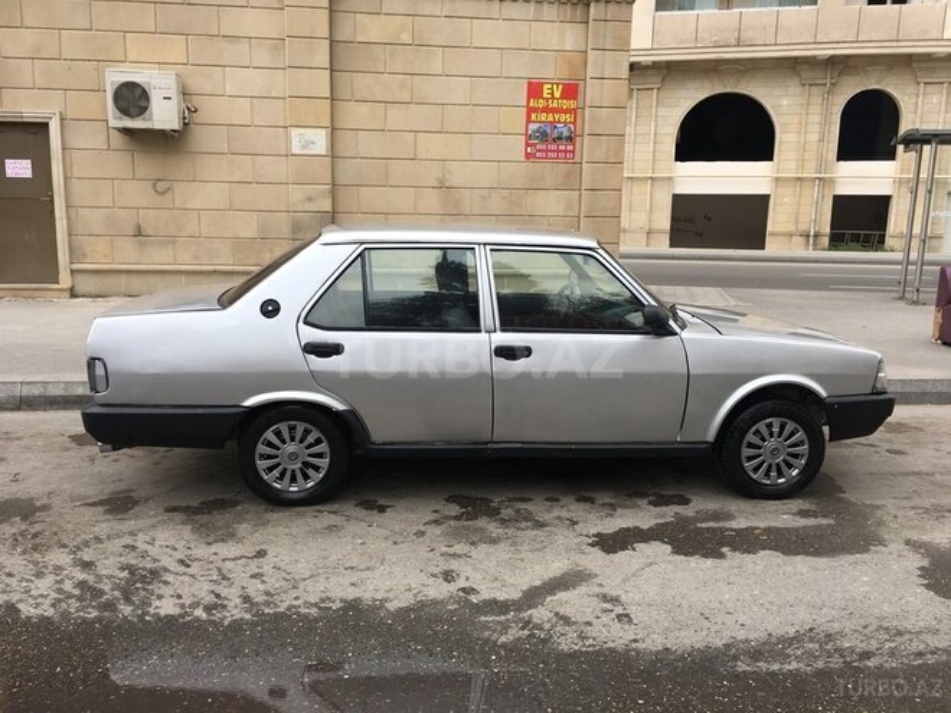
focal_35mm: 29
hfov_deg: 61.7
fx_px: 797
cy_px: 356
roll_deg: -2.4
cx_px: 476
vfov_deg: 48.2
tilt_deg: -9.4
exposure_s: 1/481
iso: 25
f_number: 2.2
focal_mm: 4.15
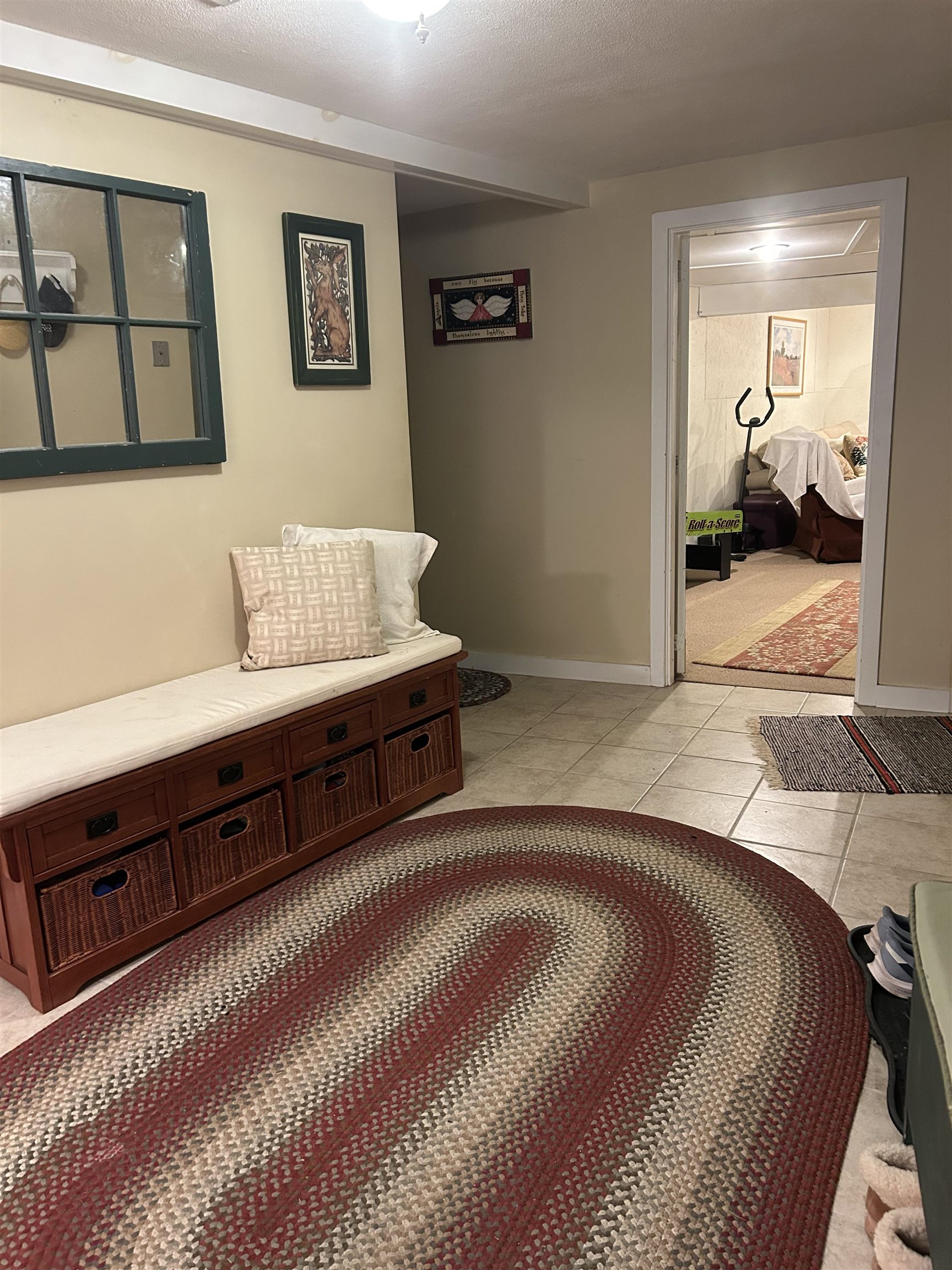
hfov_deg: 53.1
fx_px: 953
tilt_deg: -13.0
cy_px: 635
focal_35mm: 26
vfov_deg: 67.3
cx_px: 476
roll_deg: +4.3
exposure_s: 1/60
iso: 500
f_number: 1.5
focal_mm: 5.7
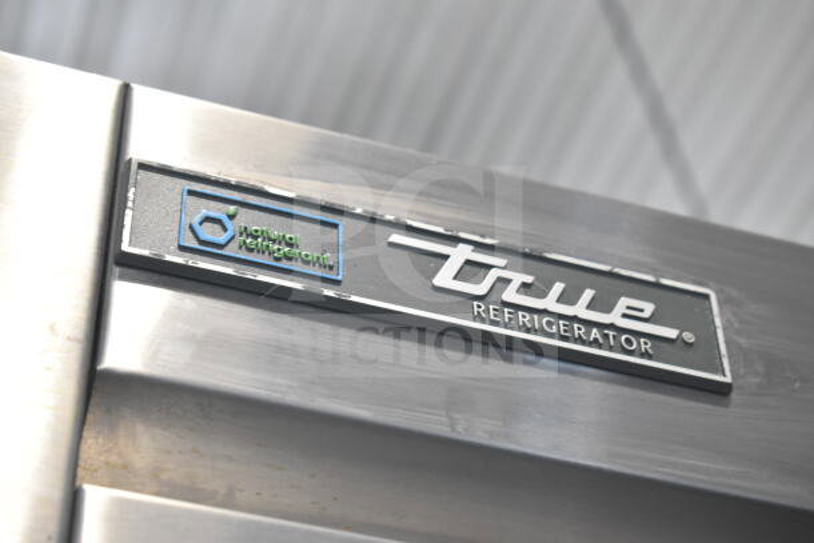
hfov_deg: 24.6
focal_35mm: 82
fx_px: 1866
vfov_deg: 16.6
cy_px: 272
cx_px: 407
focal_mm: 55
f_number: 5.6
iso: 1600
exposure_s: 1/125
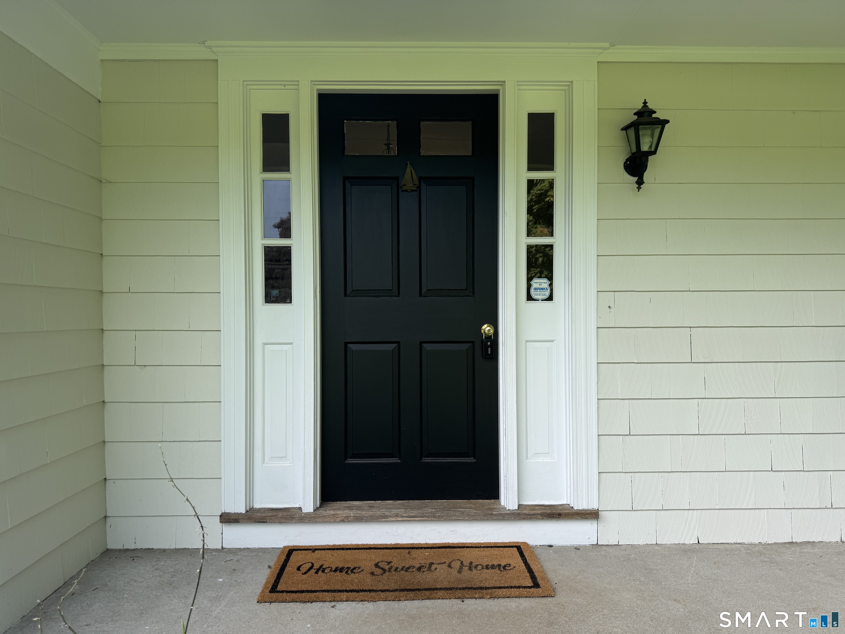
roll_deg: +0.2
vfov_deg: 56.8
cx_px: 422
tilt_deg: -1.6
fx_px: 586
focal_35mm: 24
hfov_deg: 71.6
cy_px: 317
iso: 80
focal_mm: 6.76
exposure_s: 1/730
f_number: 1.78
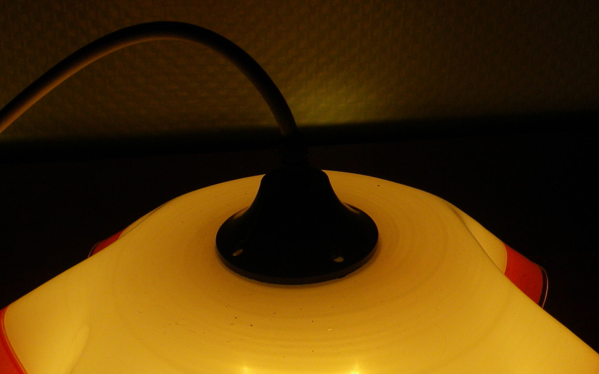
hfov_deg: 31.9
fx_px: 1045
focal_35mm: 64
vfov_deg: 19.3
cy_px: 430
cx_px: 241
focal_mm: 4.9
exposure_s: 1/125
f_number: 2.6
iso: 64
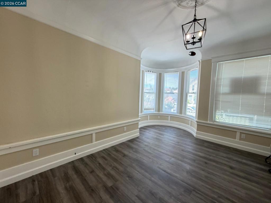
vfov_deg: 85.7
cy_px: 102
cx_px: 136
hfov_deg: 102.1
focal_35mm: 14
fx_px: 110
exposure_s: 1/120
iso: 250
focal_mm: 2.22
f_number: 2.2
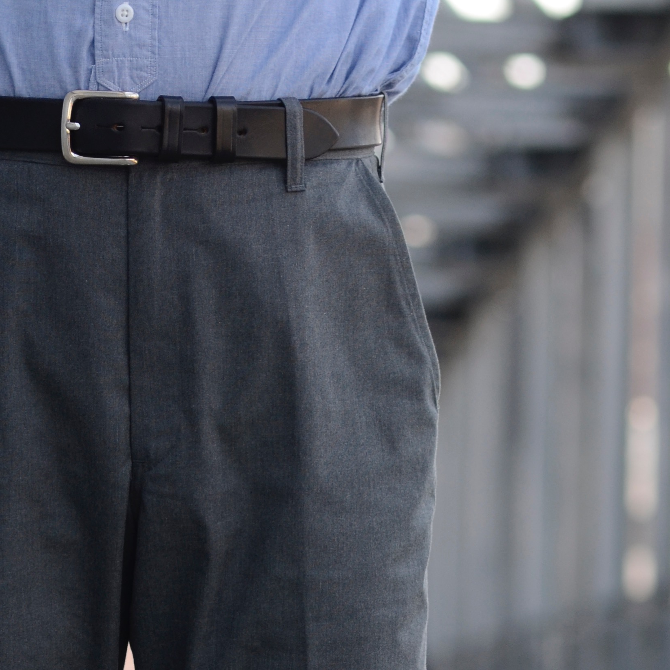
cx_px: 115
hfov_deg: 5.4
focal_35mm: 324
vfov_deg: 5.4
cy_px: 931
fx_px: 7101
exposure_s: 1/500
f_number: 1.8
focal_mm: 85
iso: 320
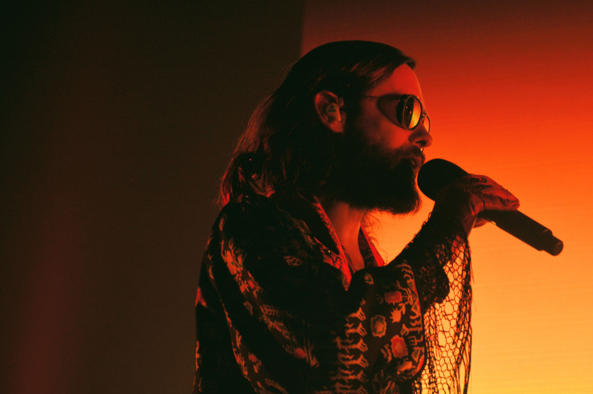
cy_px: 225
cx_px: 351
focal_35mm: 191
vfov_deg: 7.2
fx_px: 3136
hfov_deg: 10.8
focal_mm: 105
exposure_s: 1/320
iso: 400
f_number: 5.6
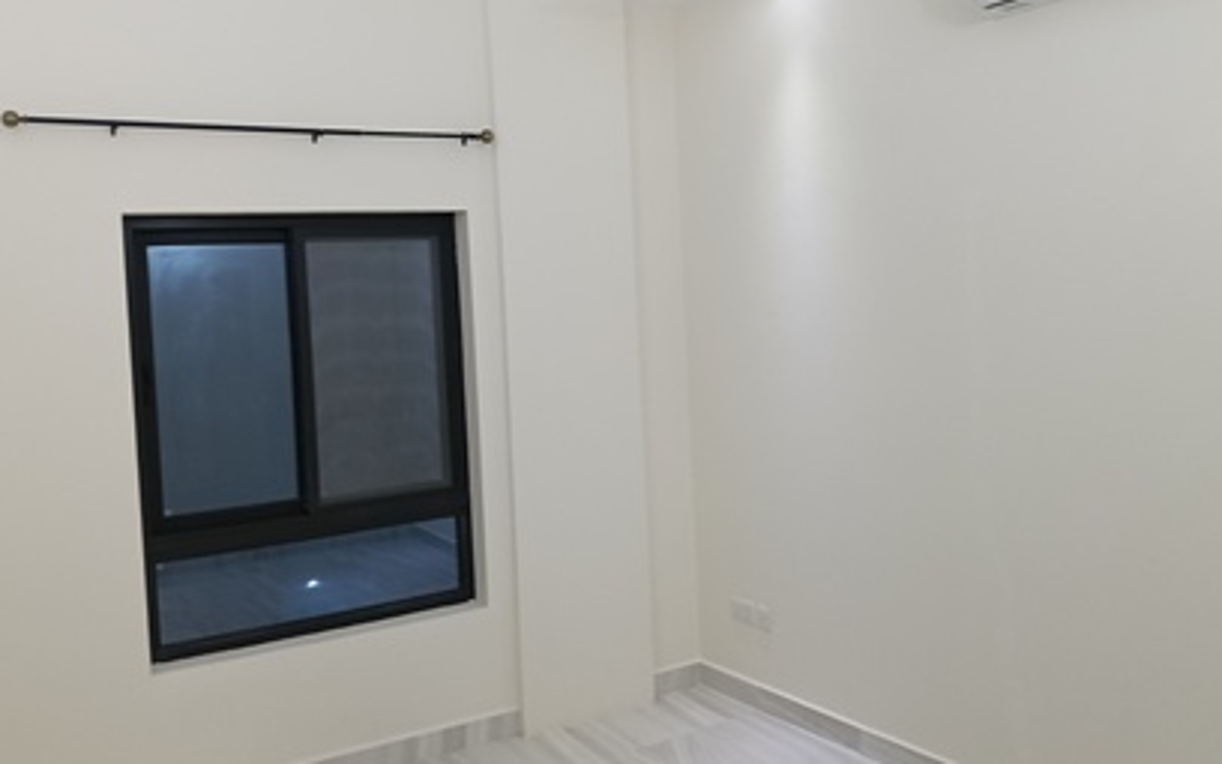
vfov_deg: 39.3
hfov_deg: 59.6
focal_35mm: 32
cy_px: 322
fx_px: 1066
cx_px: 623
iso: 640
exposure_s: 1/33.3
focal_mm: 3.98
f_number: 1.8
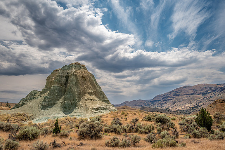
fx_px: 184
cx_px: 112
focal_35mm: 29
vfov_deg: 44.3
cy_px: 75
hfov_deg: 62.9
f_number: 18
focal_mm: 28
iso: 200
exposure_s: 1/400
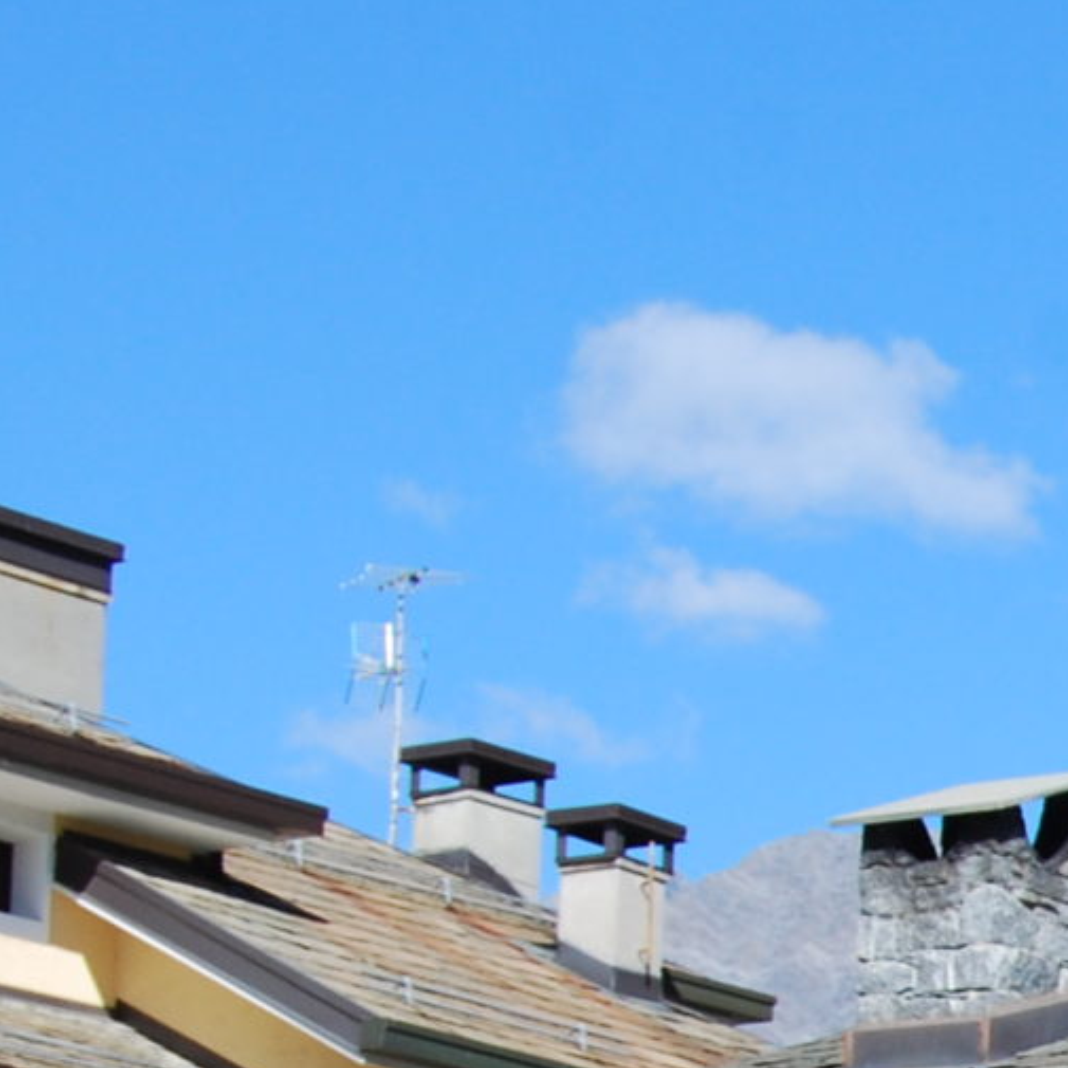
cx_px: 2398
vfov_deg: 9.3
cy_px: 1789
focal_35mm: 181
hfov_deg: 8.9
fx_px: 6318
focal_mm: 28
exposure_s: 1/250
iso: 200
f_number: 10
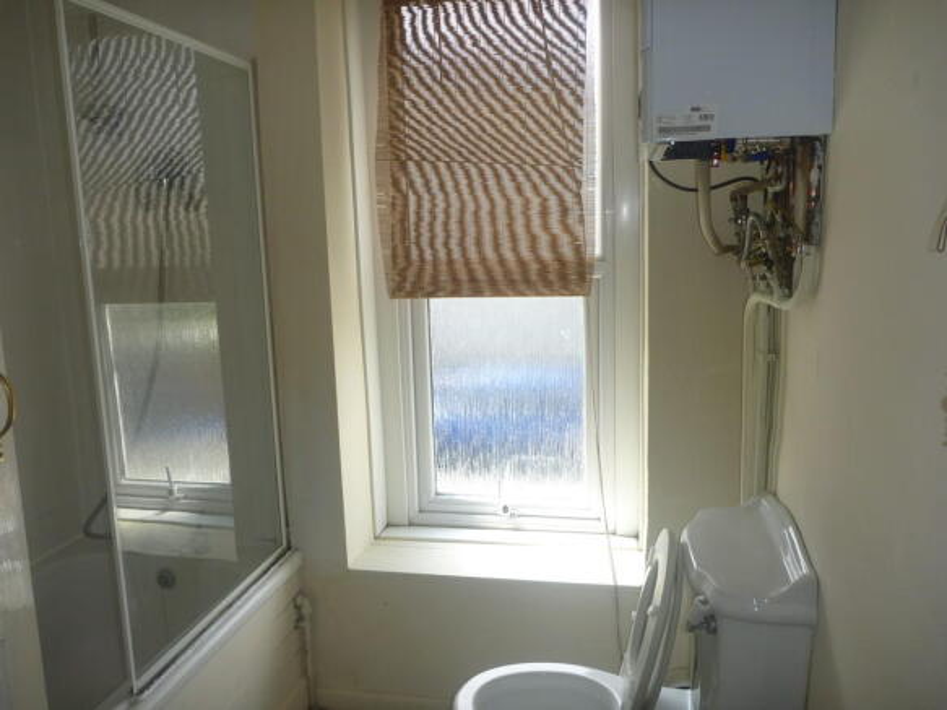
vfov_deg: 49.7
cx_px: 474
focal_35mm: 28
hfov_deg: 63.5
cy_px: 355
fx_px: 766
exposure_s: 1/100
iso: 100
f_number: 3.3
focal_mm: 5
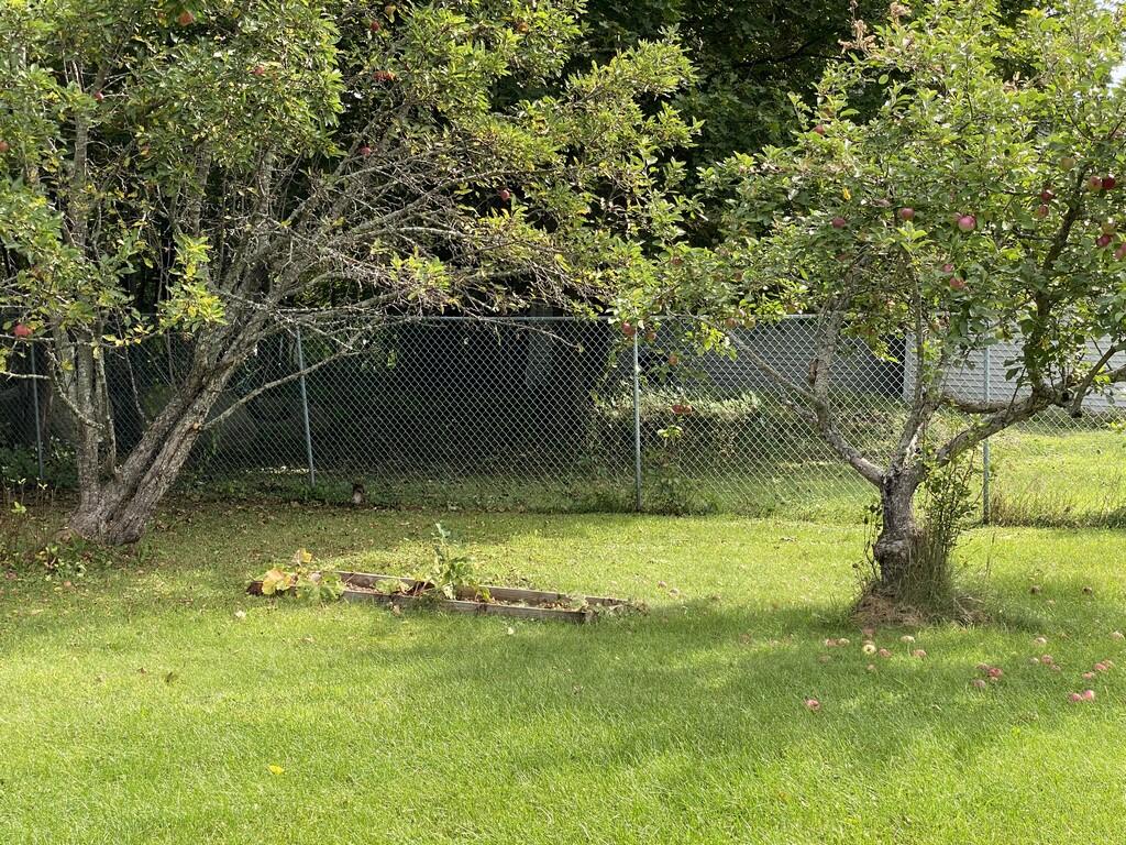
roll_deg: -2.8
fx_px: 1691
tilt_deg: -3.9
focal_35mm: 52
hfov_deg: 36.8
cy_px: 422
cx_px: 563
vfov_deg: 28.0
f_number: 2
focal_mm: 6
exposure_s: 1/302
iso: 20
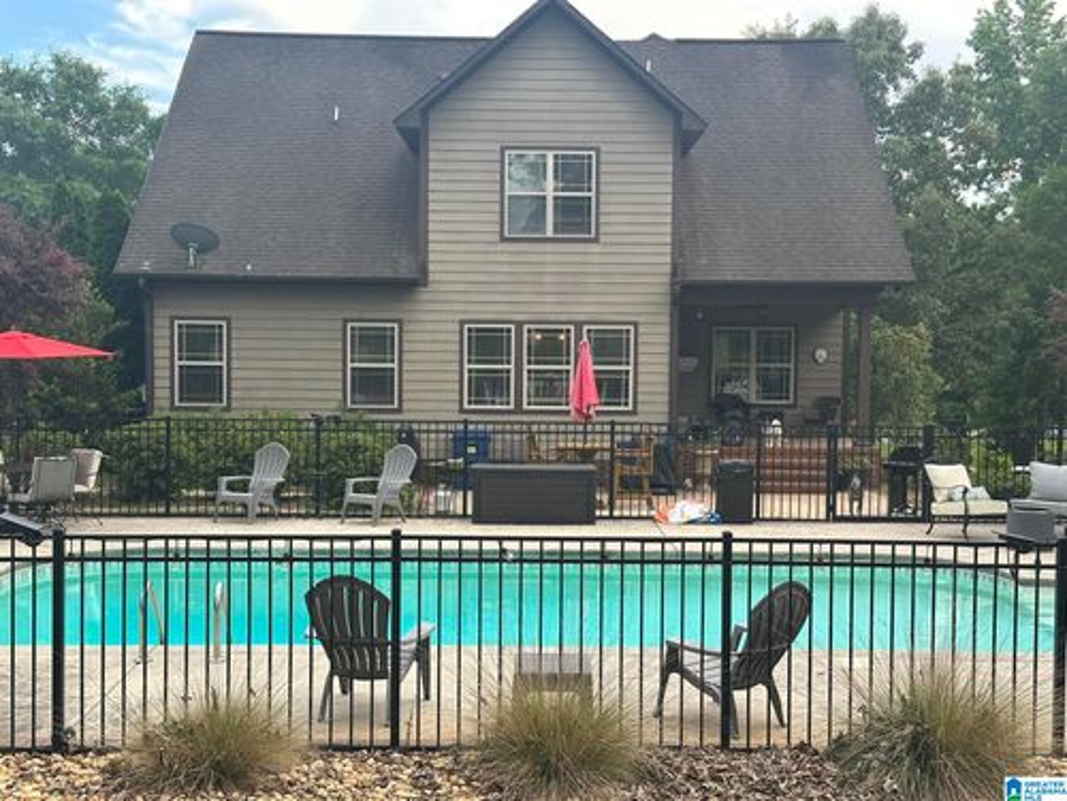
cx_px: 534
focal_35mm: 48
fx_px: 1480
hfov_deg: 39.7
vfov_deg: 30.3
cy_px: 400
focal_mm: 6.86
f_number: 1.78
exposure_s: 1/411
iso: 64
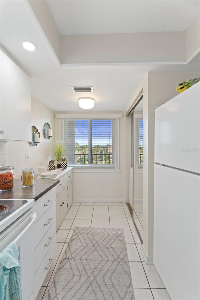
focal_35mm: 17
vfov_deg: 93.3
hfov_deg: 70.4
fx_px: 142
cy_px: 150
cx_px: 100
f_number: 8
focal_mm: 17
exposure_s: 1/2.5
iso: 320
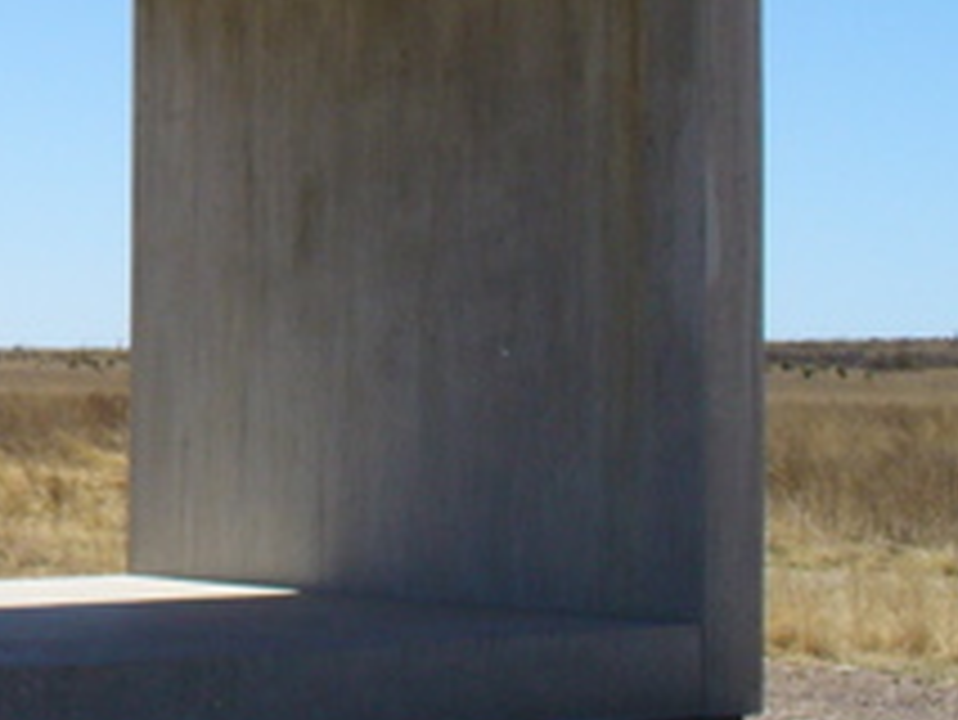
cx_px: -319
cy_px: 63
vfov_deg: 13.2
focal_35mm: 111
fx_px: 3074
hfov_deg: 16.6
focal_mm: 6.1
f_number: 5.6
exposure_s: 1/500
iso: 100
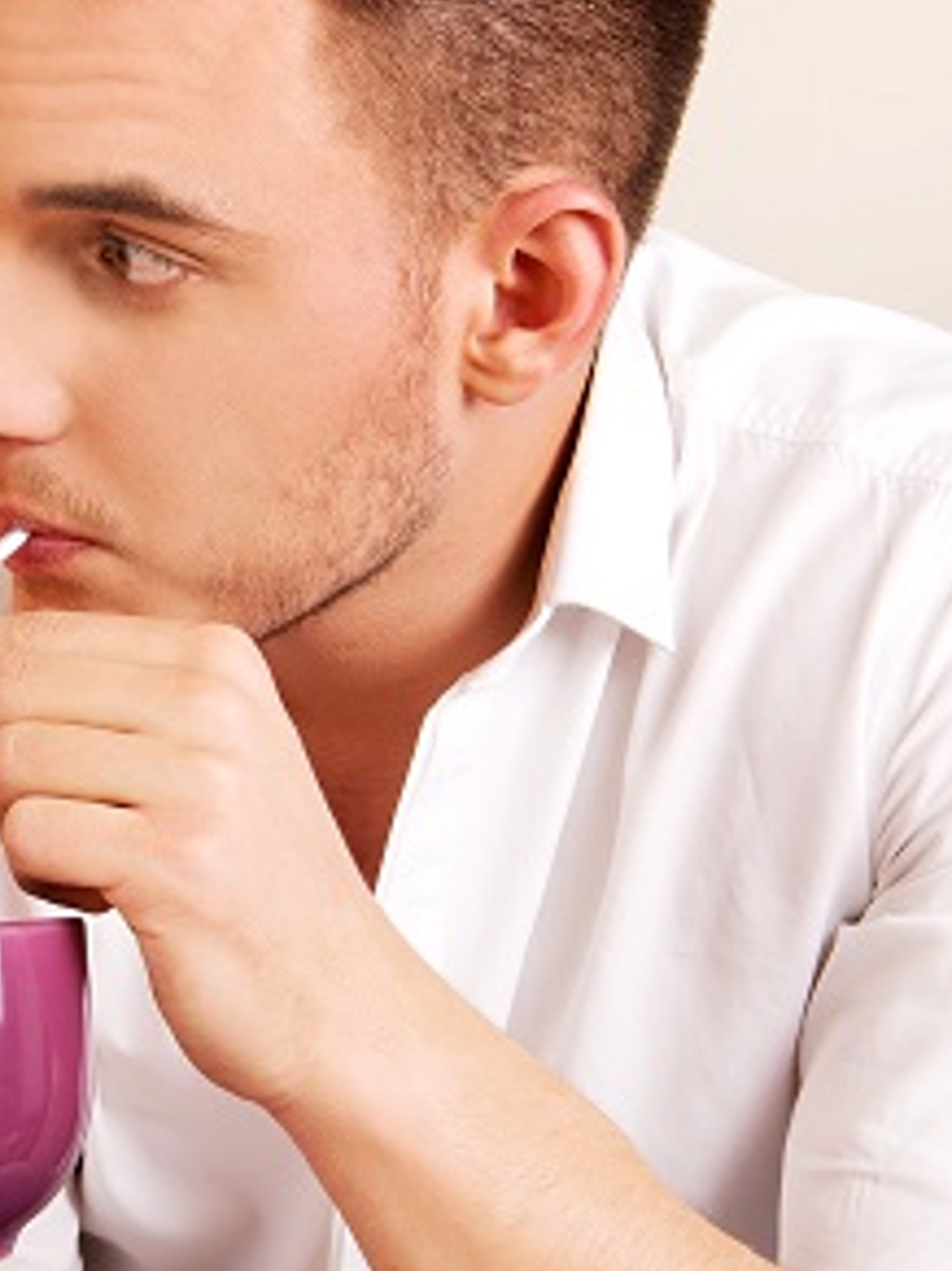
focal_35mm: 127
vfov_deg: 15.5
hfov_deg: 11.4
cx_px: -175
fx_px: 4660
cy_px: 614
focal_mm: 48
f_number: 14
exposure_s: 1/160
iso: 100
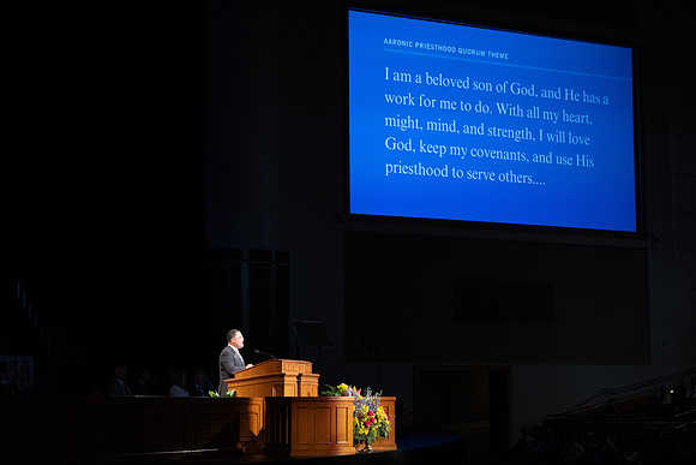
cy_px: 231
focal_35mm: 76
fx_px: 1466
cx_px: 324
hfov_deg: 26.7
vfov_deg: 18.0
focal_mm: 70
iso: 3200
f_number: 3.5
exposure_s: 1/250
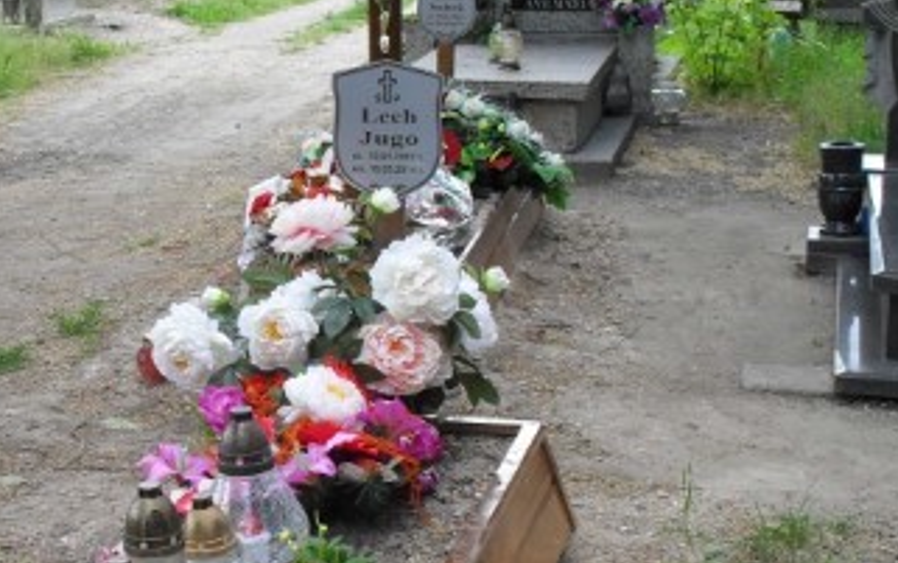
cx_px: 333
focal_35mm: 74
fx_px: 1812
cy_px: 482
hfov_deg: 27.7
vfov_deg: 17.4
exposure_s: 1/125
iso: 100
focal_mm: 6.3
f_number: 3.2
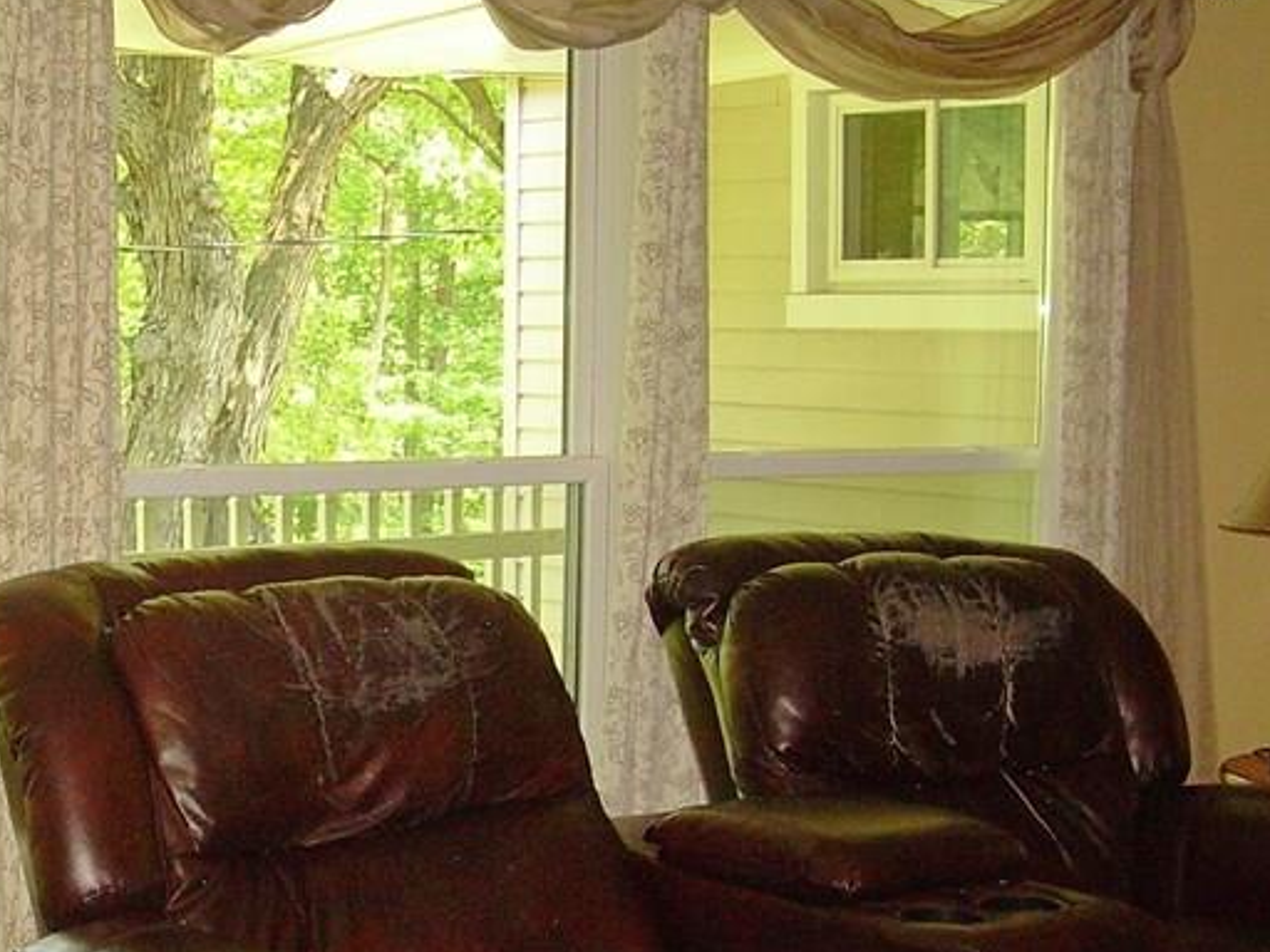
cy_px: 721
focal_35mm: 76
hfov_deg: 25.2
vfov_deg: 19.2
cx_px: 246
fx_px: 2788
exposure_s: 1/60
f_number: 2.8
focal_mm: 6.3
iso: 154
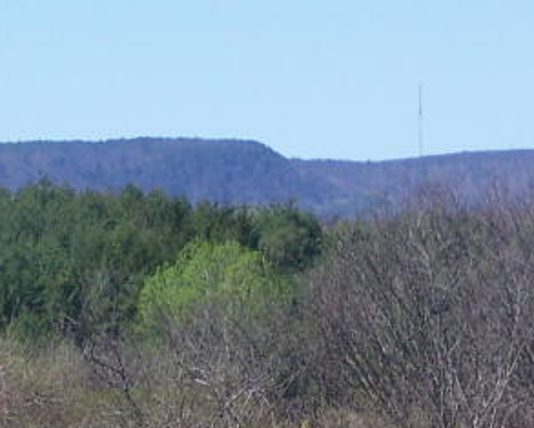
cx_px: 268
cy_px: 377
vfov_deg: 4.3
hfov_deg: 5.4
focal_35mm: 358
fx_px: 5664
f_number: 3.2
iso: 80
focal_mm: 17.5
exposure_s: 1/800
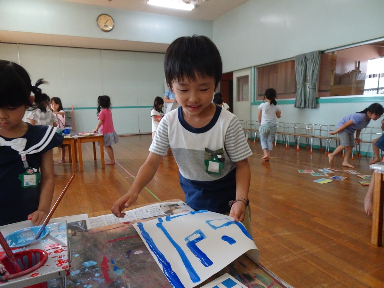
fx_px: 266
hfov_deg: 71.6
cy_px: 144
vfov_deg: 56.8
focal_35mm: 24
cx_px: 192
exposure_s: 1/200
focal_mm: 4.1
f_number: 3.5
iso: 640
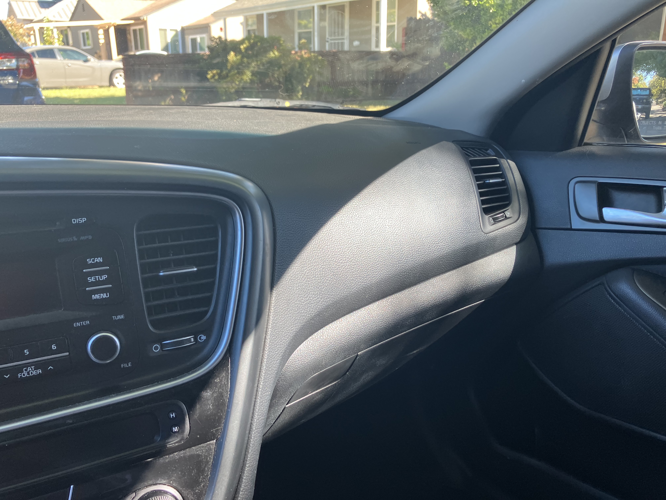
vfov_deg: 49.7
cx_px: 333
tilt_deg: -18.8
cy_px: 250
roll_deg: +0.0
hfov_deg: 63.4
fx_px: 539
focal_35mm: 28
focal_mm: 3.99
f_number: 1.8
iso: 50
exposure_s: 1/121
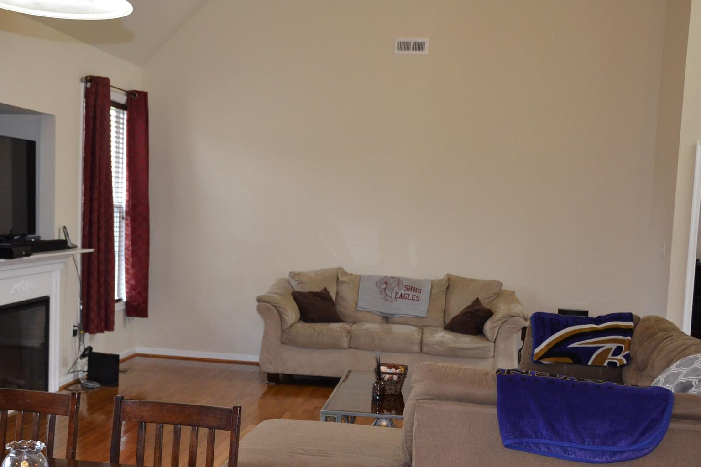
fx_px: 935
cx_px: 267
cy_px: 274
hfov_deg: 40.8
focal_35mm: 48
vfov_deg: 28.0
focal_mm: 24
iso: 1100
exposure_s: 1/60
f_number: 3.8
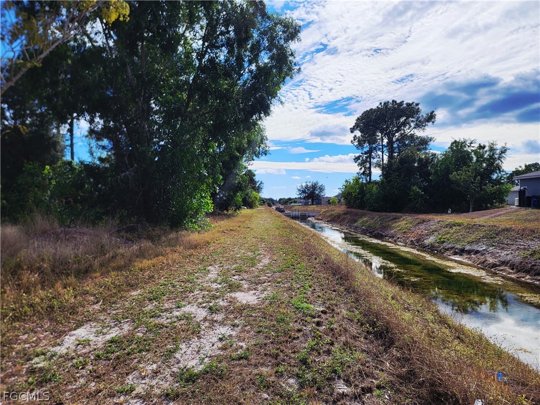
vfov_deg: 56.8
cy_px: 202
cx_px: 270
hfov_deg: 71.6
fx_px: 374
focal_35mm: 24
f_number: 1.8
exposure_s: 1/1429
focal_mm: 6.7
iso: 16
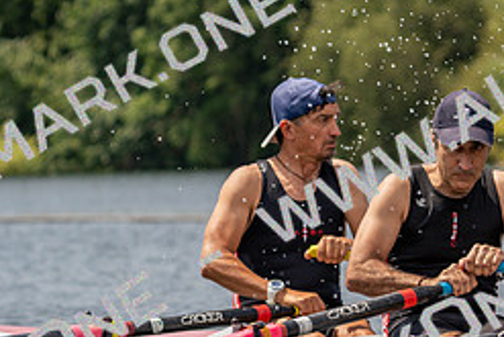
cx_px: 508
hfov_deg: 4.4
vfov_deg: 2.9
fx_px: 6584
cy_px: 248
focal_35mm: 470
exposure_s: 1/1600
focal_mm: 200
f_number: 5.6
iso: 250
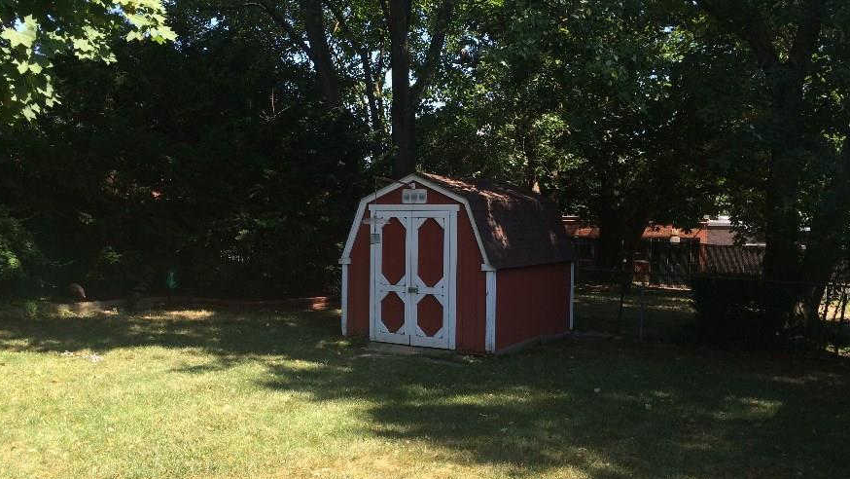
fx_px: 834
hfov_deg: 54.0
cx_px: 400
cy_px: 280
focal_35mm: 37
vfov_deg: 31.9
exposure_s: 1/540
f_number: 2.2
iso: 32
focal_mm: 4.15
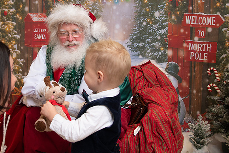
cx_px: 68
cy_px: 53
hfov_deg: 45.9
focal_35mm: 41
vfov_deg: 32.0
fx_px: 264
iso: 1250
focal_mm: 24
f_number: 4.5
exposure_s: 1/200
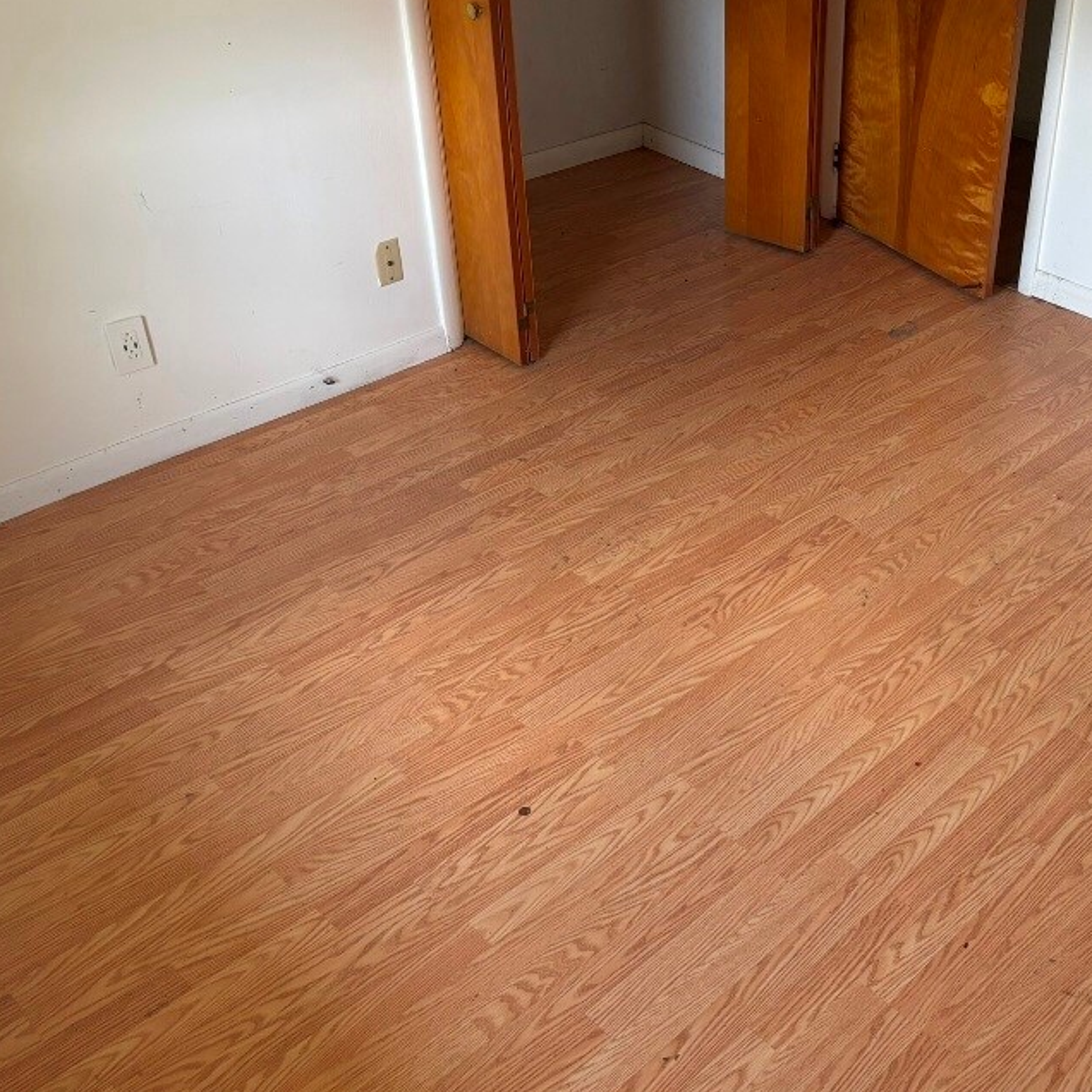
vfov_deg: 44.8
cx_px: 862
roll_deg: -3.9
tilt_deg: -31.5
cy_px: 455
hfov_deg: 43.0
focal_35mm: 37
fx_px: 1321
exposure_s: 1/84
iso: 125
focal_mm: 5.96
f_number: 1.6
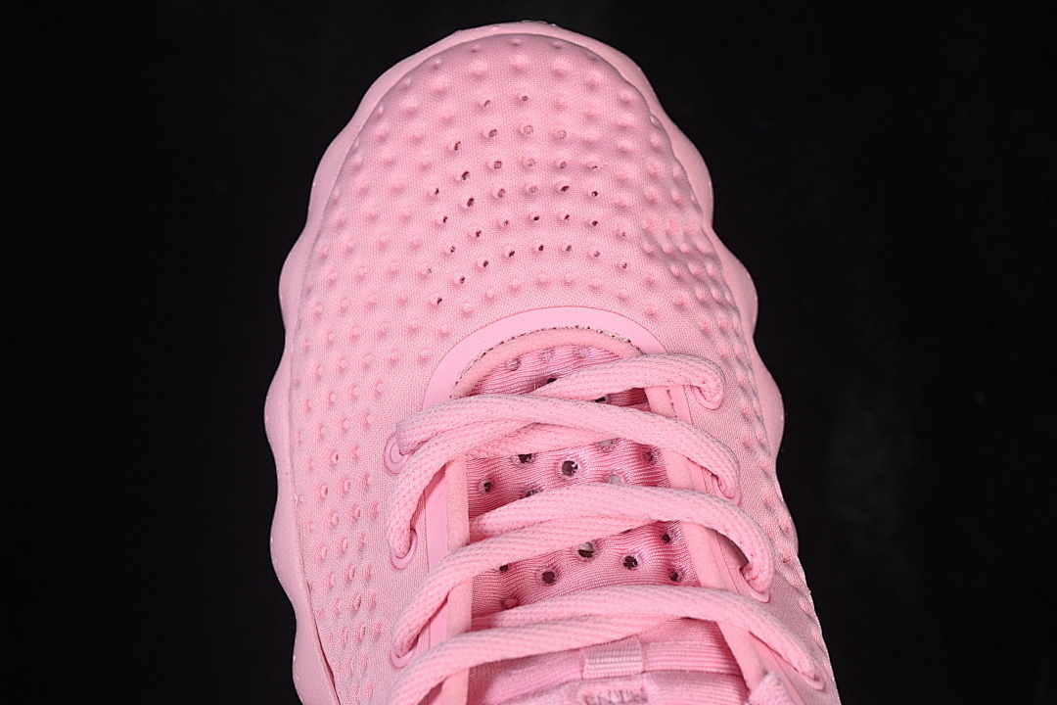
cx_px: 528
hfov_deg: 27.0
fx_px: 2202
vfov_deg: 18.2
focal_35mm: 75
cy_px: 352
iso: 160
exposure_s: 1/80
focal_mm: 50
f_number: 7.1
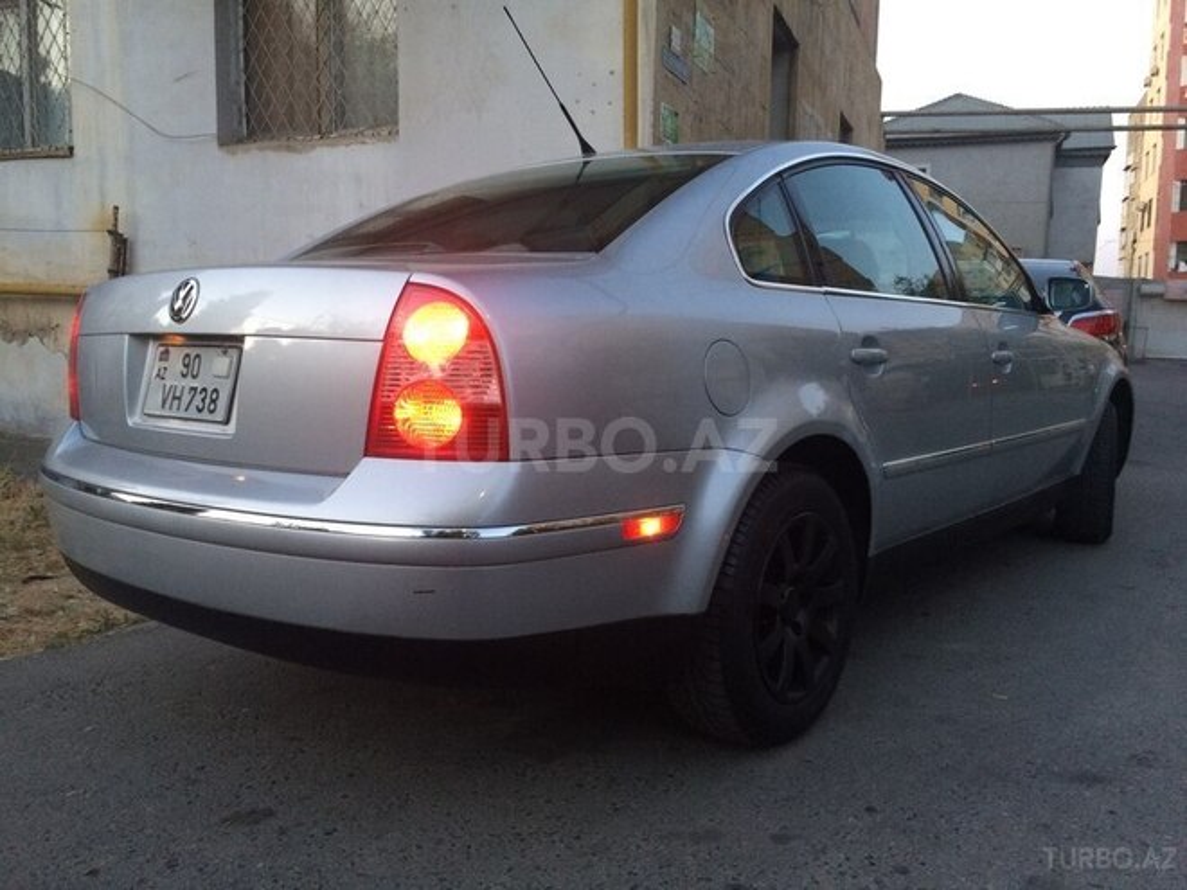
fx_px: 994
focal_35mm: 29
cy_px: 445
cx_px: 594
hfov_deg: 61.7
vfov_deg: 48.2
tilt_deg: -7.6
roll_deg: -0.7
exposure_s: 1/33
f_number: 2.2
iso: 160
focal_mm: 4.15
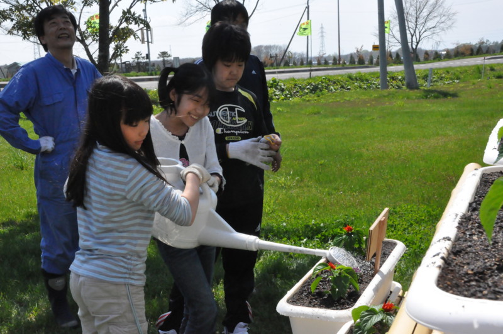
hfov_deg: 45.0
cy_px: 167
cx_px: 252
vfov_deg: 30.8
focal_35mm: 44
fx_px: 607
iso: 3200
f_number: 18
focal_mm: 29
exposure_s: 1/1250
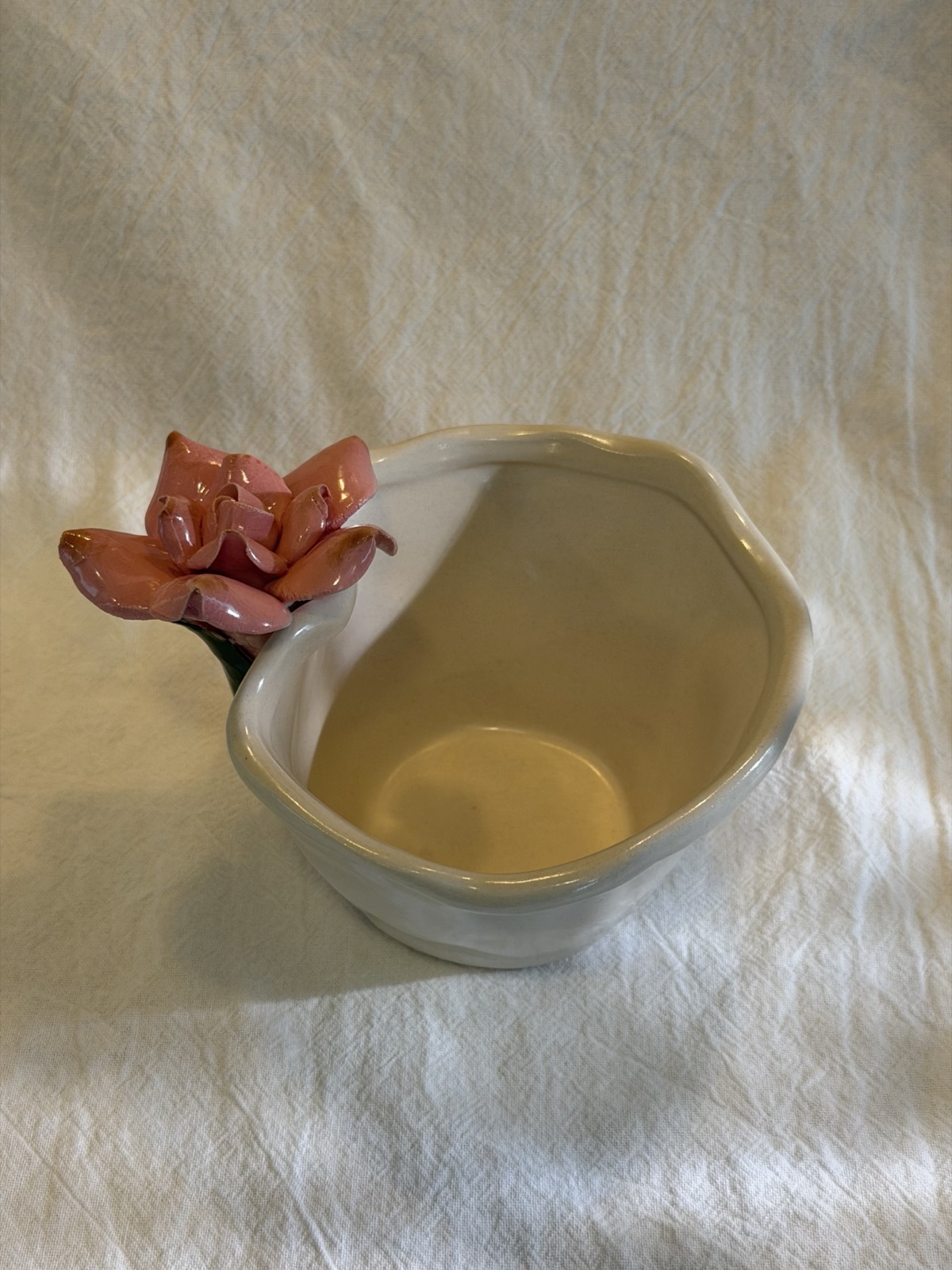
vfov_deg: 39.7
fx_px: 1760
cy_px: 635
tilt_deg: -45.6
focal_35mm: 48
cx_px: 476
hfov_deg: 30.3
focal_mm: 6.76
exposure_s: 1/121
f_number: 1.78
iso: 100
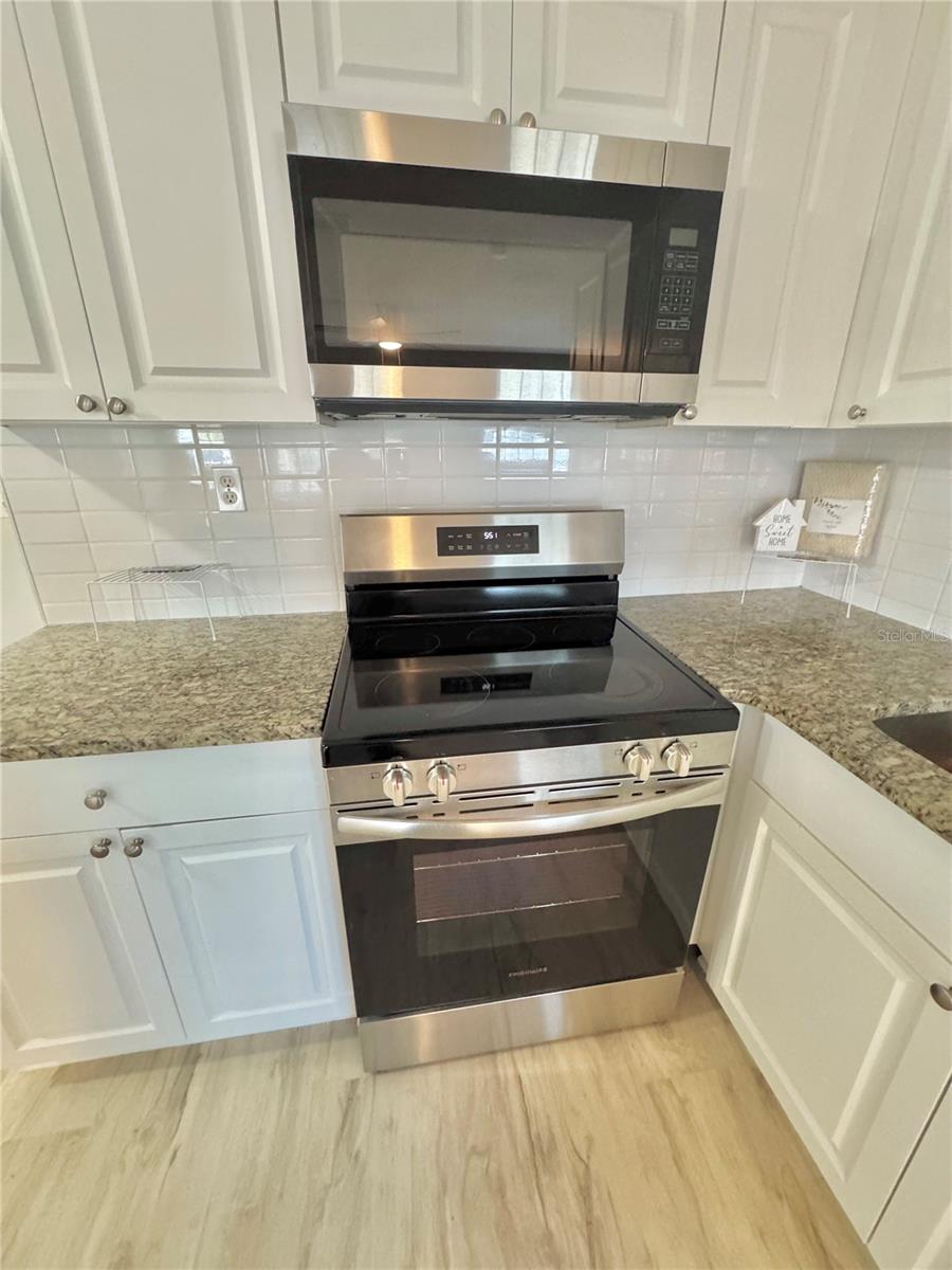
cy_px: 635
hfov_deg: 85.7
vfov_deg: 102.1
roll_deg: +0.9
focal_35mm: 14
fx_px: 513
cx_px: 476
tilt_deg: -20.9
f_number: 2.2
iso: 800
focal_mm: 2.22
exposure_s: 1/60
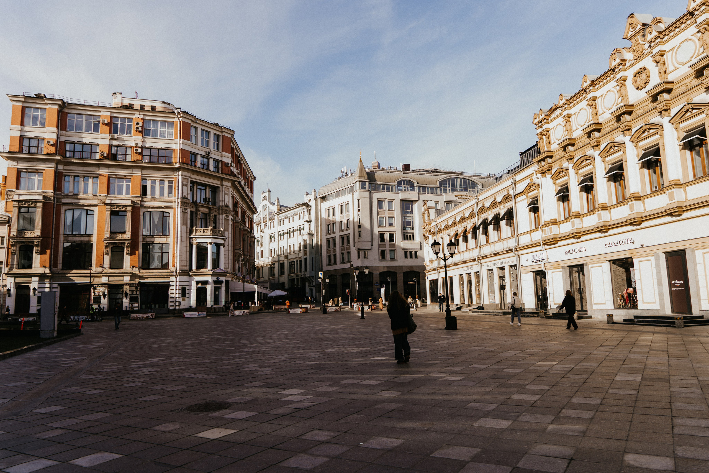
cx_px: 365
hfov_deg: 70.3
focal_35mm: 26
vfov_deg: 50.3
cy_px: 236
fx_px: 503
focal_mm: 24
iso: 100
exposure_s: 1/200
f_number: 4
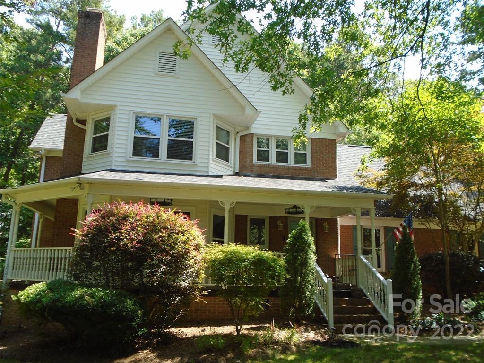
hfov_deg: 58.4
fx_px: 433
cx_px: 242
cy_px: 182
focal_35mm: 31
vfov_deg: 45.4
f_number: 3.5
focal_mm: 5.5
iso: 100
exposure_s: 1/125
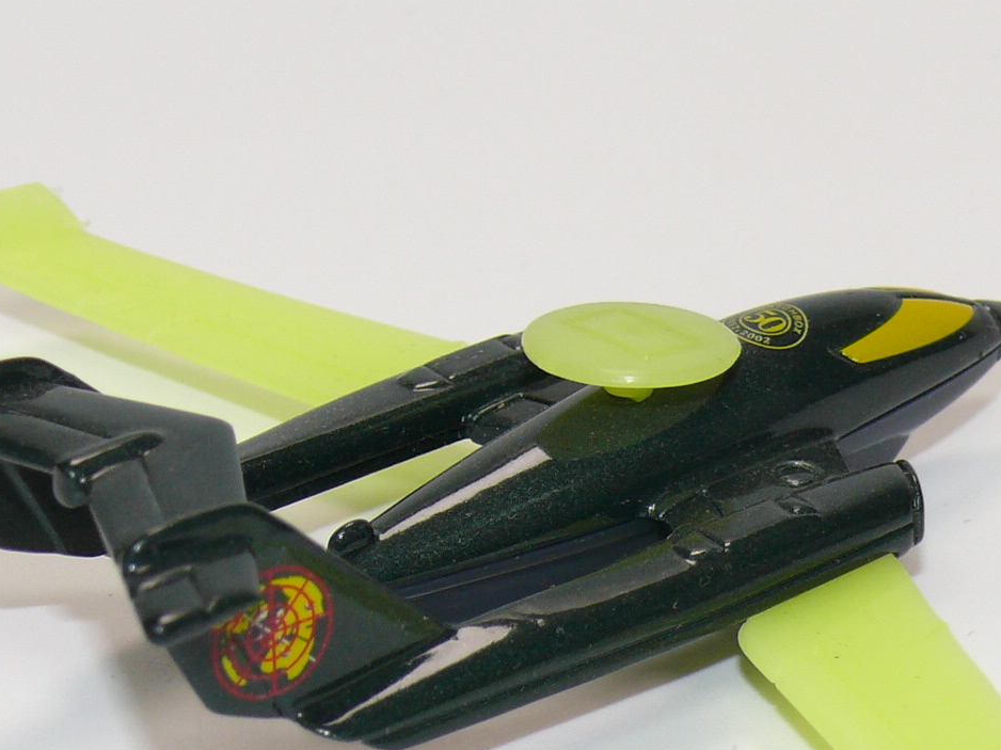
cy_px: 513
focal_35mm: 174
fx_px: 5030
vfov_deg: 8.5
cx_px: 576
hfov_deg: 11.4
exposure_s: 1/30
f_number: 4
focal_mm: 13.3
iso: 100
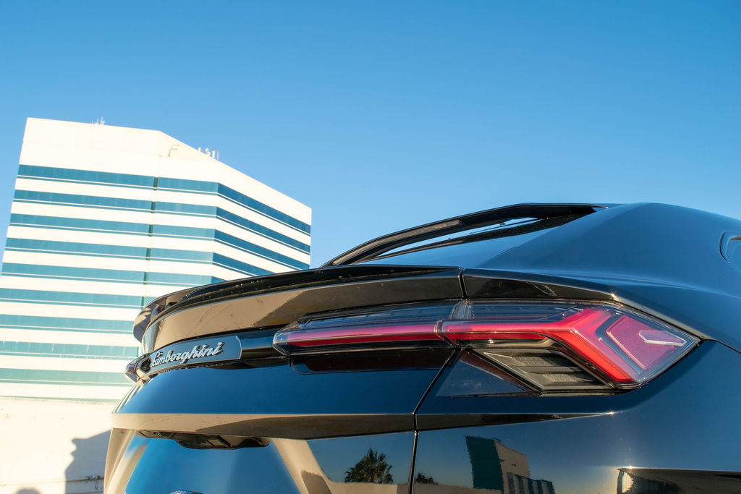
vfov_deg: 43.6
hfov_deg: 61.9
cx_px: 370
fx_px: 618
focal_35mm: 30
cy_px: 247
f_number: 9
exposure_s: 1/320
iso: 200
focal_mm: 20
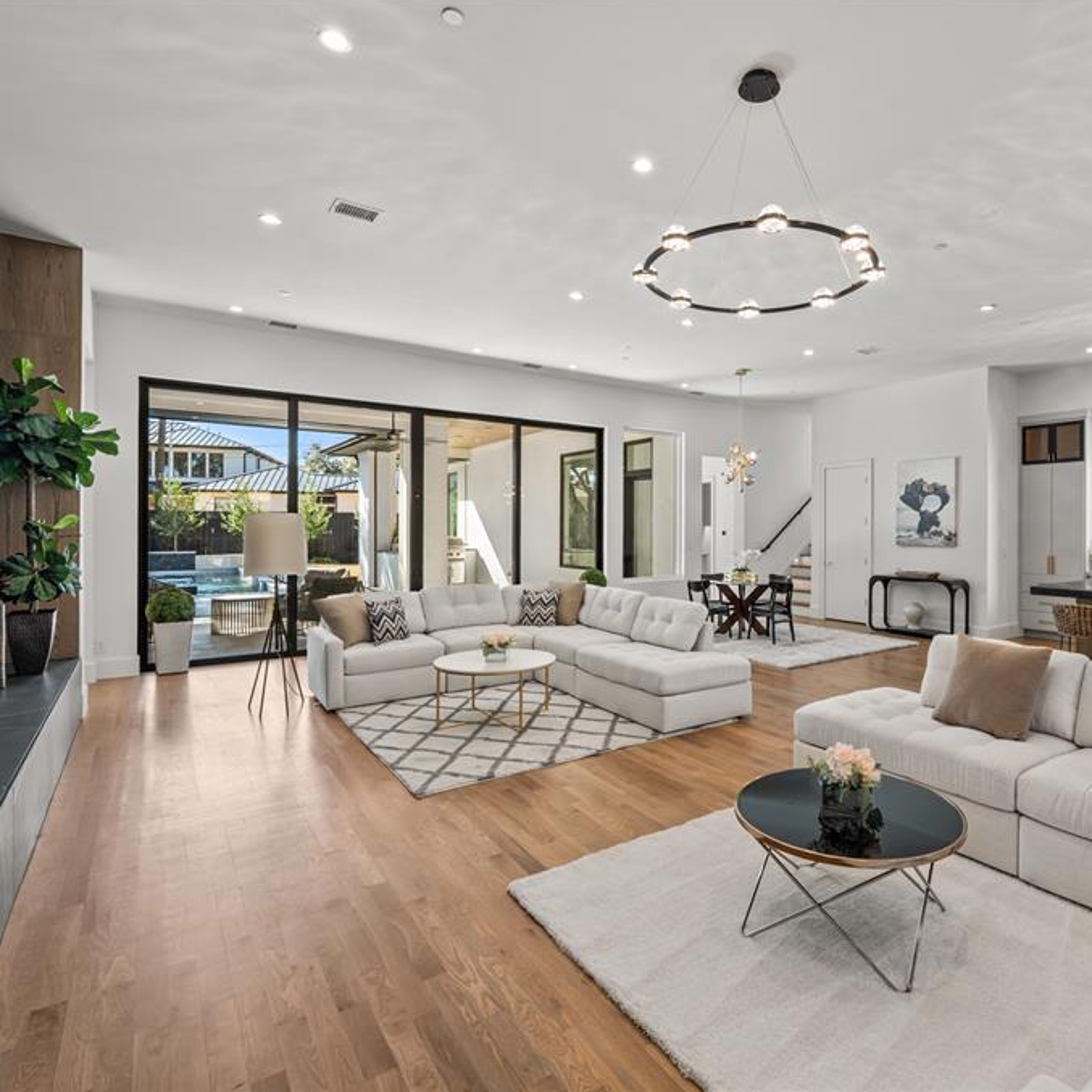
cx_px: 684
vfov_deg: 80.7
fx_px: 642
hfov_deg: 79.2
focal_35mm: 18
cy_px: 544
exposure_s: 1/5
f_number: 10
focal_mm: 14
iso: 400
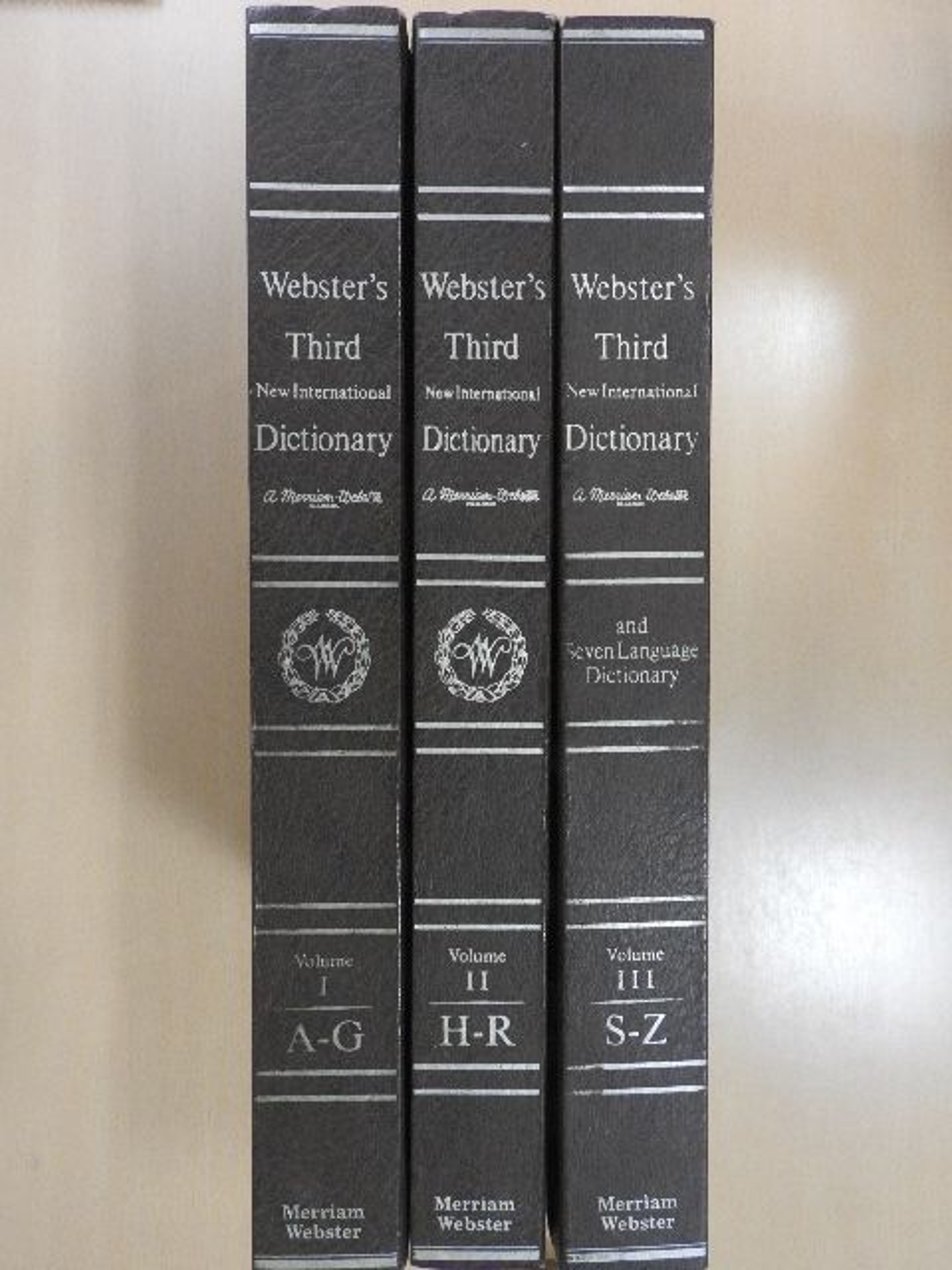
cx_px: 476
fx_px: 880
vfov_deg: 71.6
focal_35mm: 24
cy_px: 635
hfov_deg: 56.8
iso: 400
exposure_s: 1/15
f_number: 4.8
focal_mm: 4.3
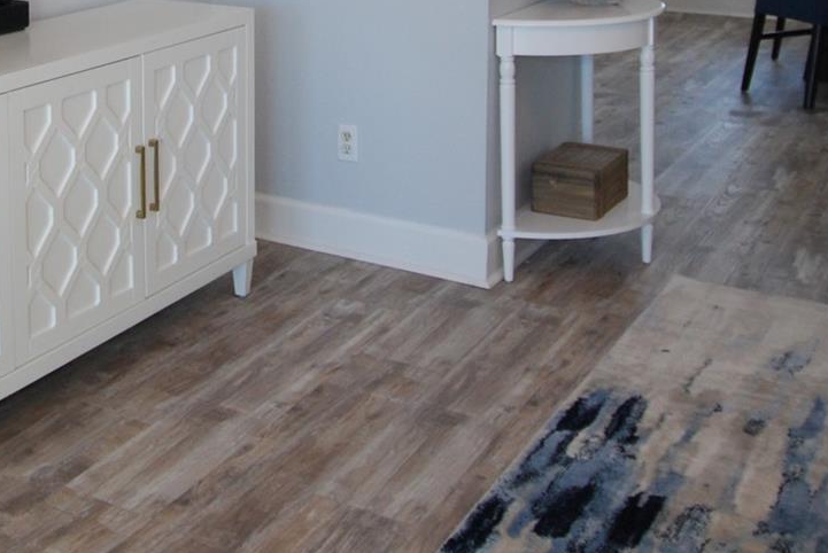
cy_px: -62
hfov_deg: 34.7
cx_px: 154
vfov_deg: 23.0
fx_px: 1276
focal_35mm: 55
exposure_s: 1/80
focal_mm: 13
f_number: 3.5
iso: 400
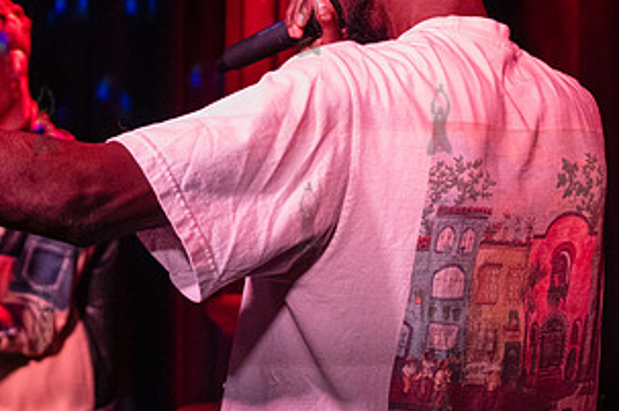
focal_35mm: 92
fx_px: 1579
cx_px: 43
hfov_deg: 21.6
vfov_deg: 14.8
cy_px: 119
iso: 12800
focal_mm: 48
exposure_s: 1/250
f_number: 3.5
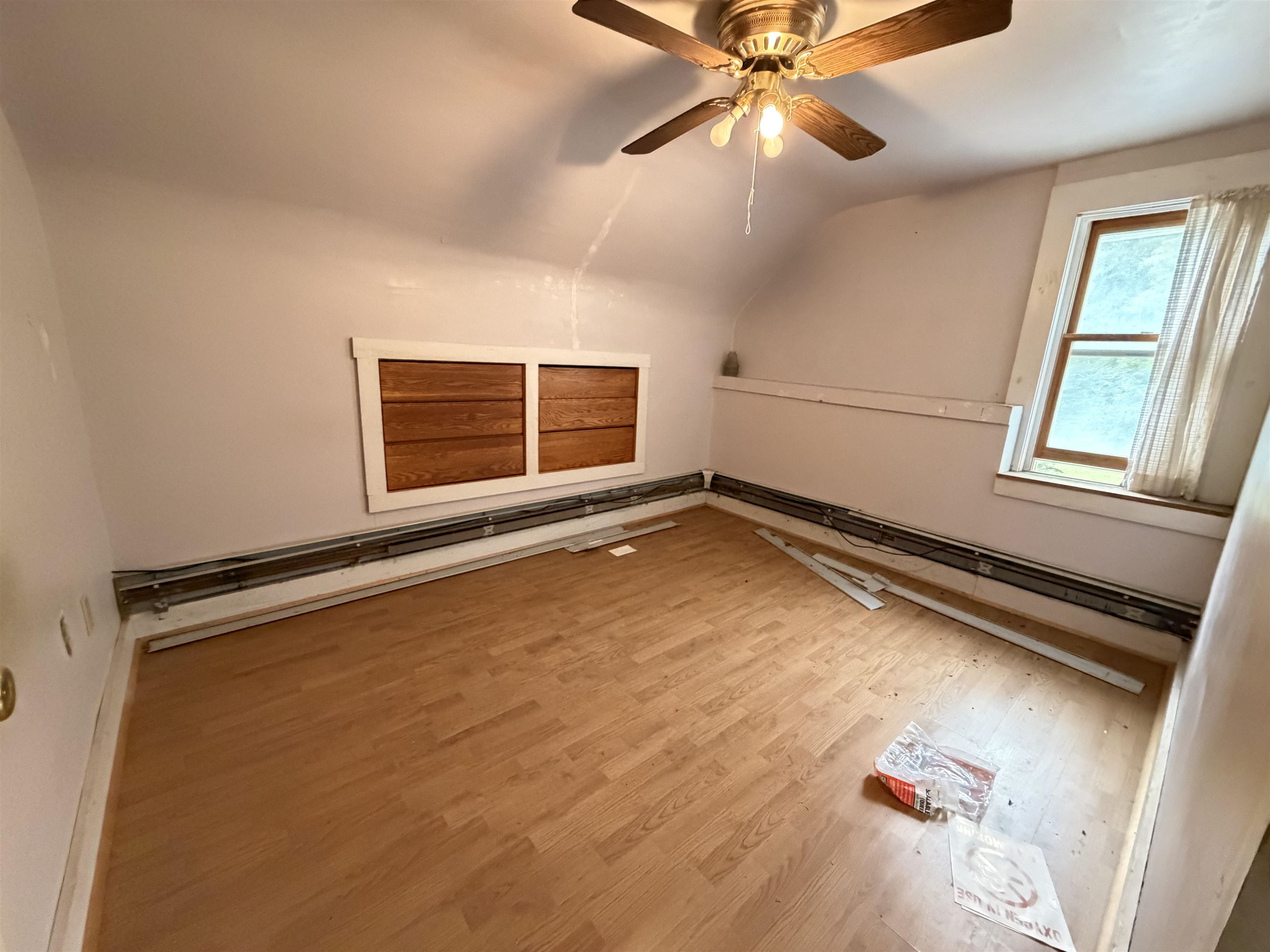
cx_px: 635
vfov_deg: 85.7
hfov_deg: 102.1
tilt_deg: -13.6
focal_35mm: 14
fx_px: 514
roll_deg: -1.6
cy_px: 476
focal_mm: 2.22
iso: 1250
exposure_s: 1/60
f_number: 2.2
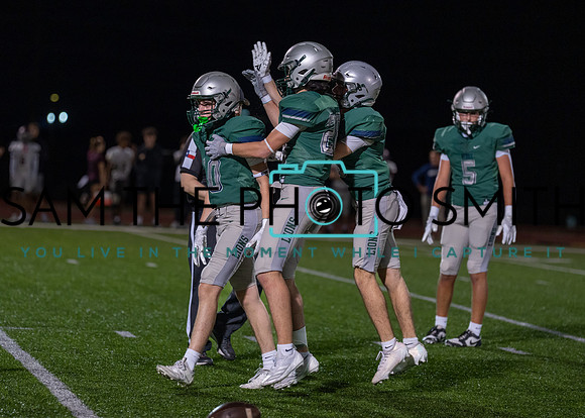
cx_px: 242
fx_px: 2846
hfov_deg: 11.7
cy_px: 195
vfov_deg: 8.4
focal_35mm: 171
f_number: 2.8
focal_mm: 146
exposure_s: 1/1000
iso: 2500
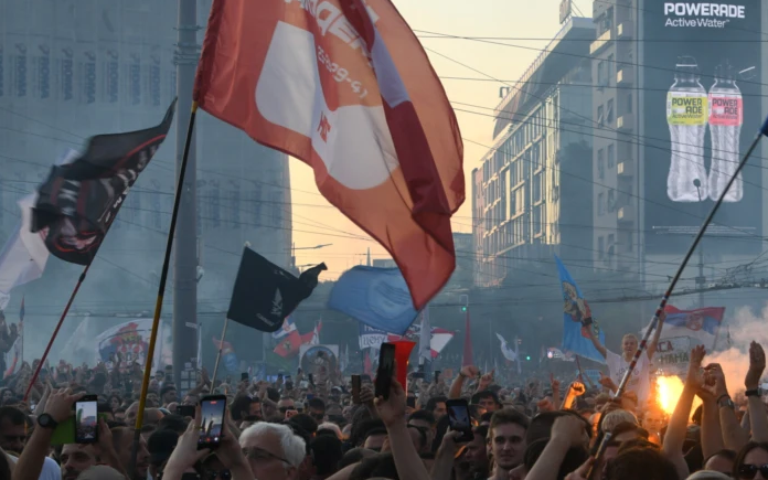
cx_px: 527
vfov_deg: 12.4
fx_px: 2198
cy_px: 319
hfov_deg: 19.7
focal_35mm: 105
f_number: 13
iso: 800
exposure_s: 1/100
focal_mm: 70
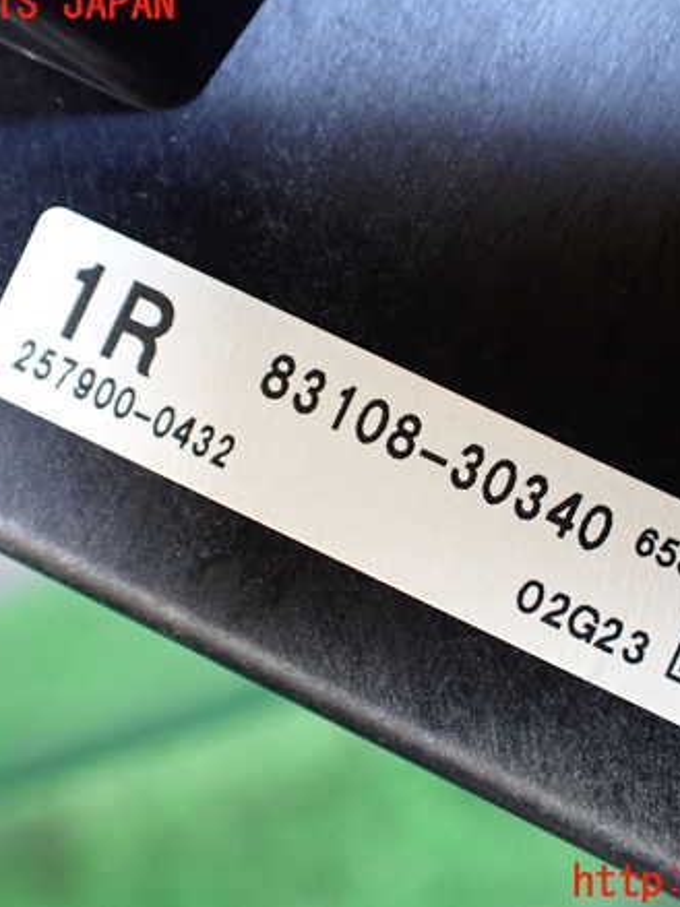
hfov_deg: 35.0
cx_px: 420
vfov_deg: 45.8
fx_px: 1074
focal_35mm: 41
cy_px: 444
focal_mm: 5.4
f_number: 2.3
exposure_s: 1/100
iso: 800
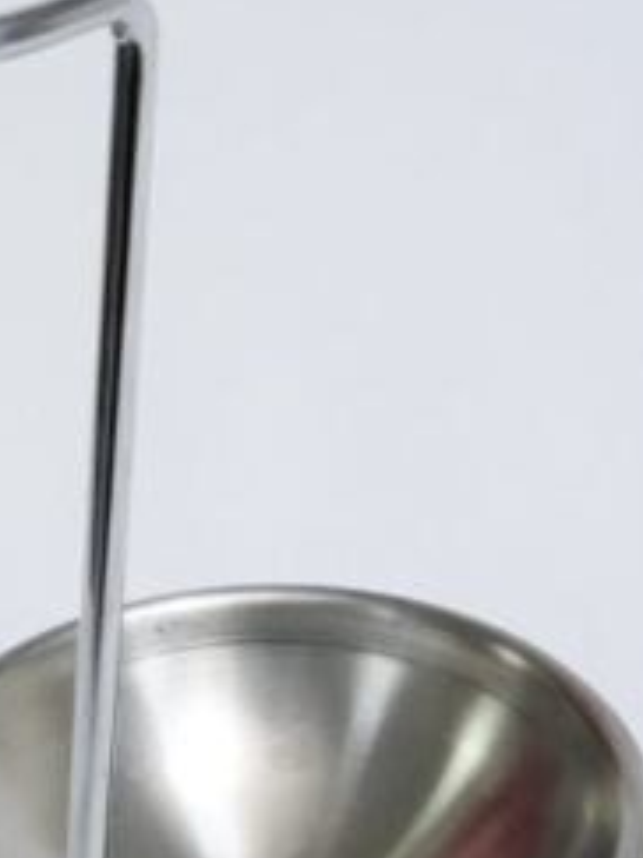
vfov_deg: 11.3
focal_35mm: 175
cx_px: 11
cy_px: 611
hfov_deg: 8.4
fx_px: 4338
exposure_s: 1/160
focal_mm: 63
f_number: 16
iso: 6400
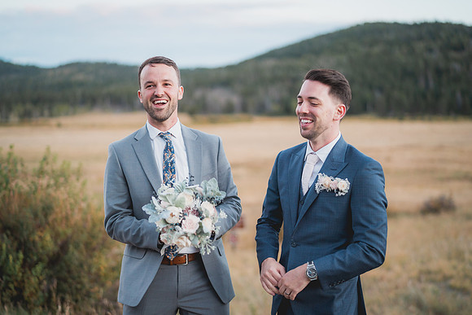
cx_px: 236
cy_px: 158
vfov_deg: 26.0
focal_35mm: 52
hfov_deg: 38.1
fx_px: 683
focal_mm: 50
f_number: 1.4
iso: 400
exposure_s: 1/250
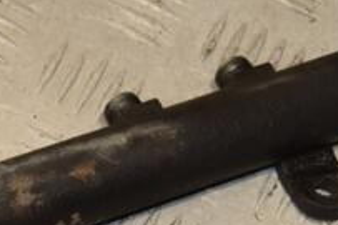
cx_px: -45
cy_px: 247
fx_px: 1871
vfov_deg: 6.8
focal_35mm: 199
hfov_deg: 10.2
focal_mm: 45
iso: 800
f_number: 9
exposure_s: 1/200
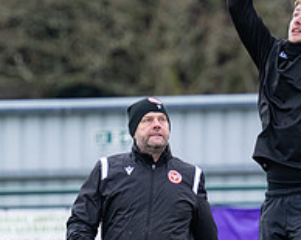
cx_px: 285
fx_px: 6108
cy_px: 198
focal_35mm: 686
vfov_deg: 2.3
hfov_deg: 2.8
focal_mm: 210
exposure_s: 1/1000
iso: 1000
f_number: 4
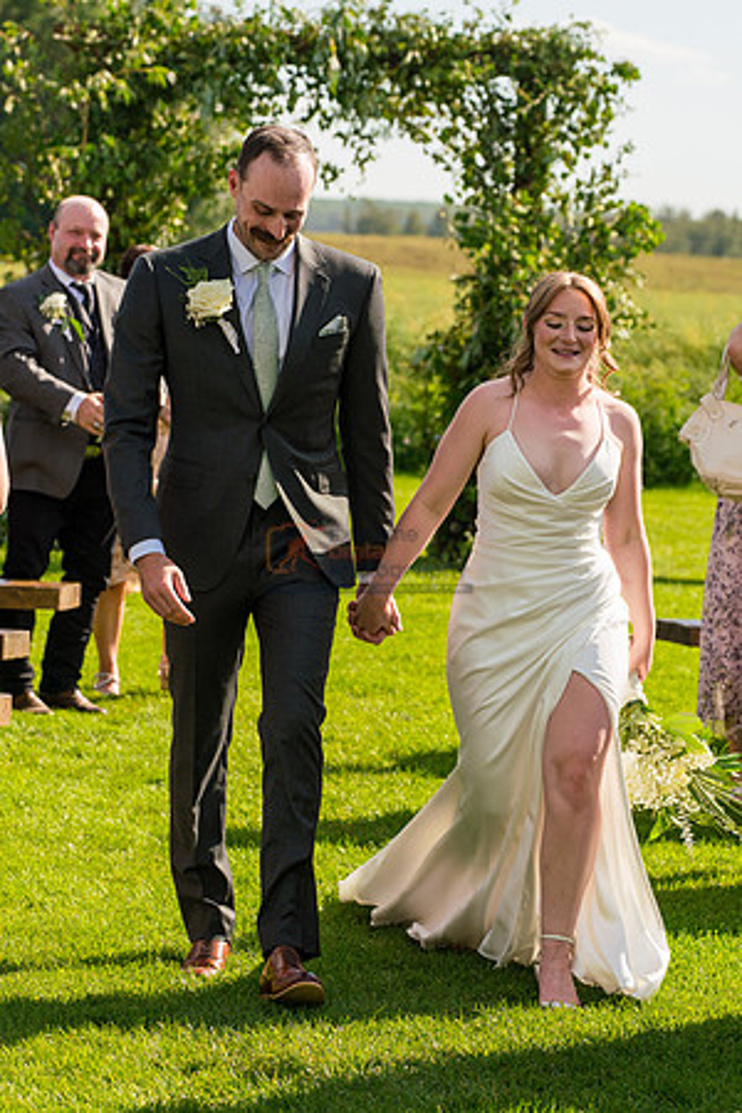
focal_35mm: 129
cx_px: 375
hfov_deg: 10.6
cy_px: 557
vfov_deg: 15.9
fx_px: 3986
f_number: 4.5
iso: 400
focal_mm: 82
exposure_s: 1/1600
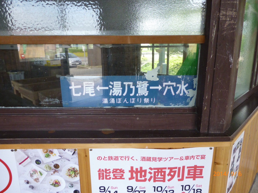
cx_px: 129
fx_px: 179
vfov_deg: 56.8
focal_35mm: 24
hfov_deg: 71.6
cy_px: 96
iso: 320
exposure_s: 1/60
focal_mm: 4.3
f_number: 3.3
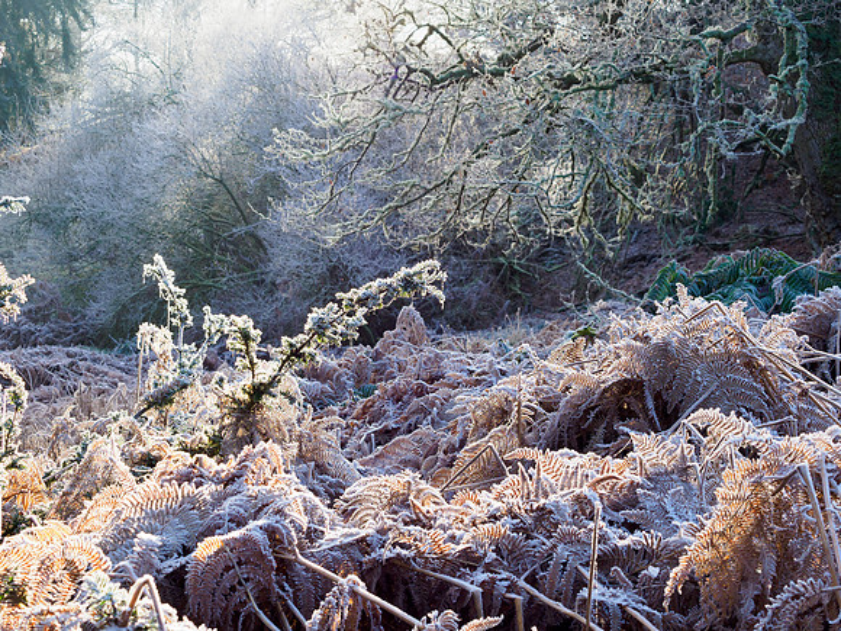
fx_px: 1944
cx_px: 420
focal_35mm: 80
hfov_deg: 24.4
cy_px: 316
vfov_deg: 18.4
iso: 400
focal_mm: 40
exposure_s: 1/100
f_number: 7.1
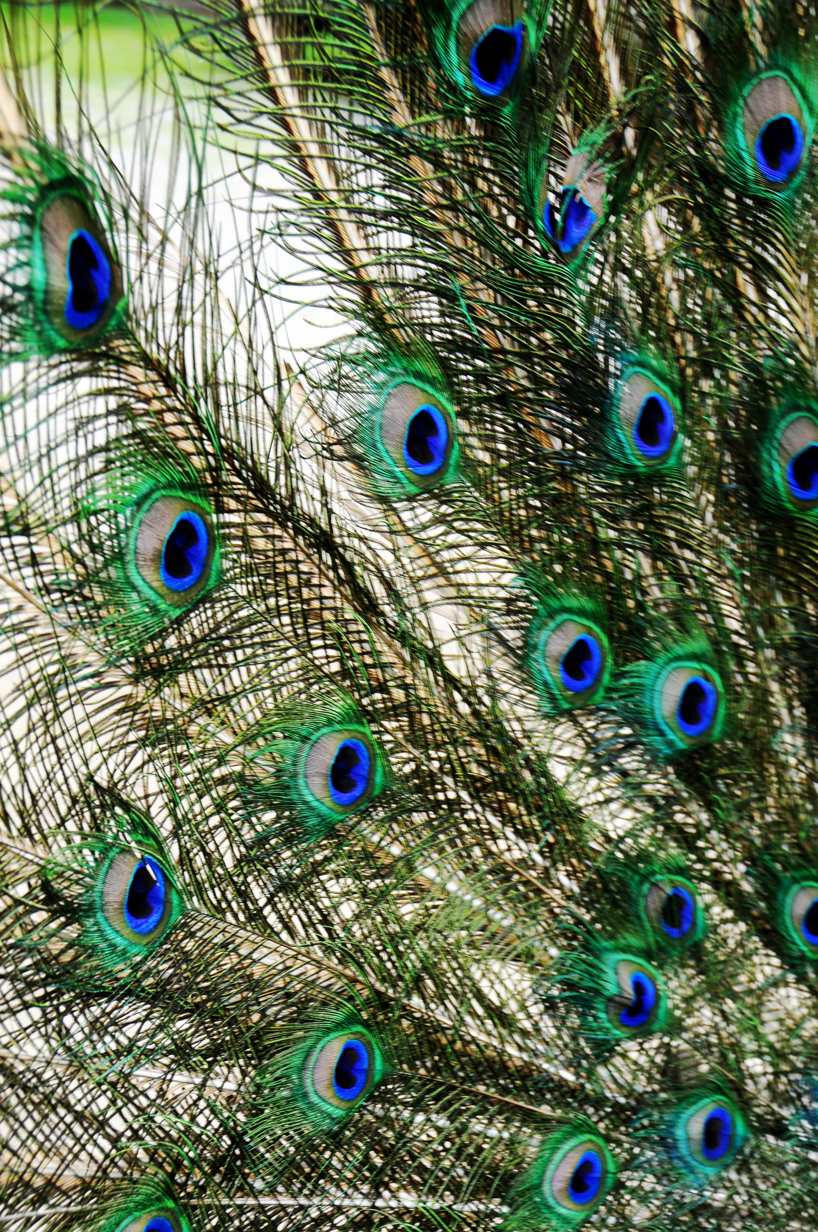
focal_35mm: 72
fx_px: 2460
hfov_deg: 18.9
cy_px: 616
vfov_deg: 28.1
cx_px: 409
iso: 200
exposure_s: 1/160
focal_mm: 48
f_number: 6.3
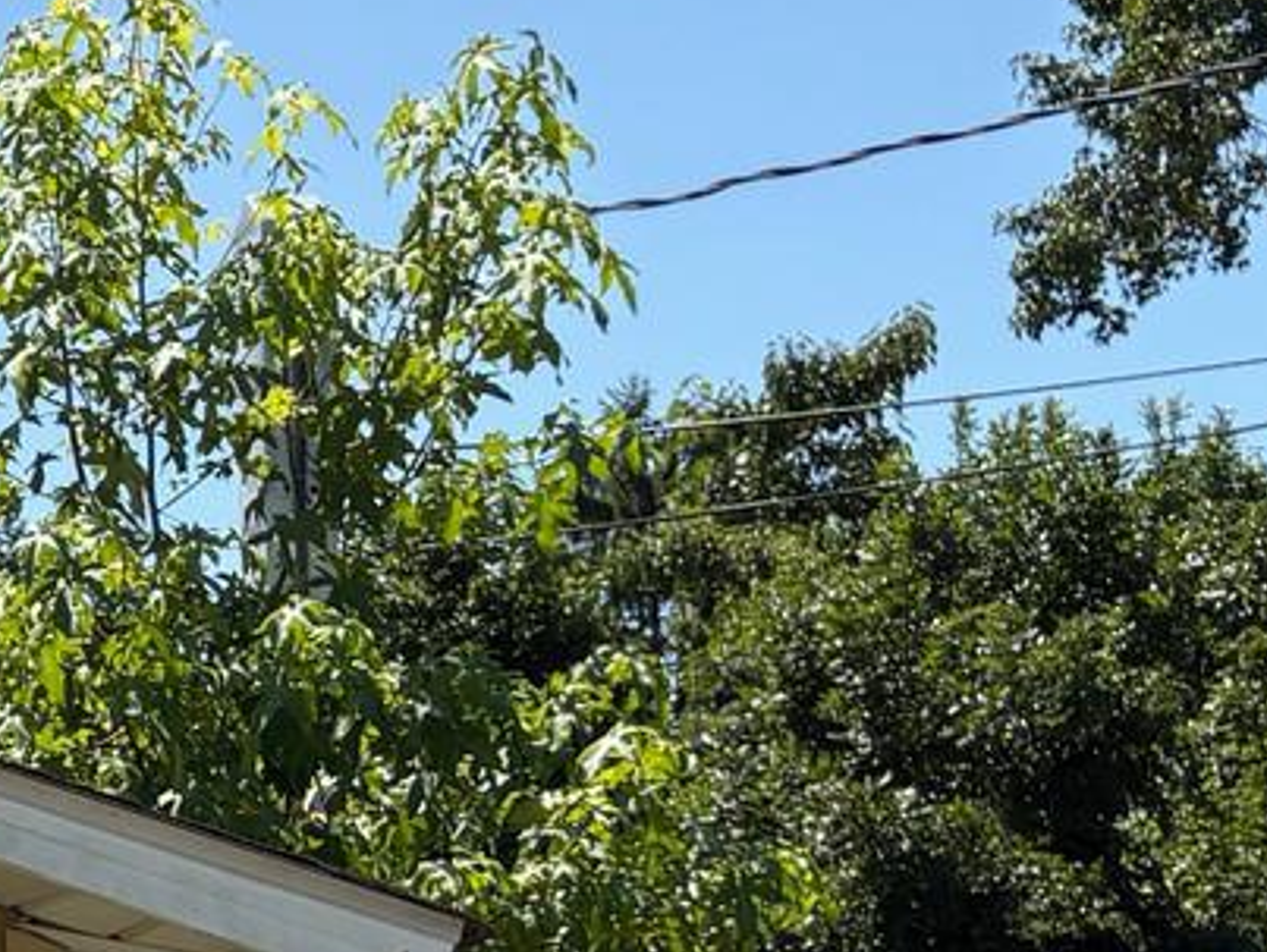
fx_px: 4836
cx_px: -1100
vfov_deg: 11.0
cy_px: 1156
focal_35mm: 132
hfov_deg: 13.3
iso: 50
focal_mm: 5.96
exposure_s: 1/2747
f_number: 1.6
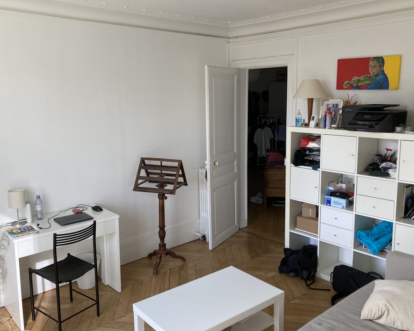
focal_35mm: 31
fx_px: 380
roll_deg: +1.0
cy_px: 158
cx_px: 204
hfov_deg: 57.2
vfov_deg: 47.1
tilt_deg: -7.1
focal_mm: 3.99
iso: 20
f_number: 1.8
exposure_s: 1/144
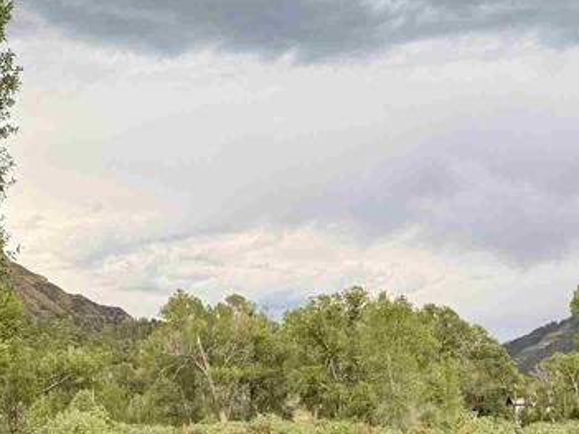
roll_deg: +1.9
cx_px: 208
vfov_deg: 20.7
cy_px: 355
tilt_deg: +3.7
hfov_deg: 27.7
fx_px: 1170
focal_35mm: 70
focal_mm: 6.76
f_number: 1.78
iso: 100
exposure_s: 1/295
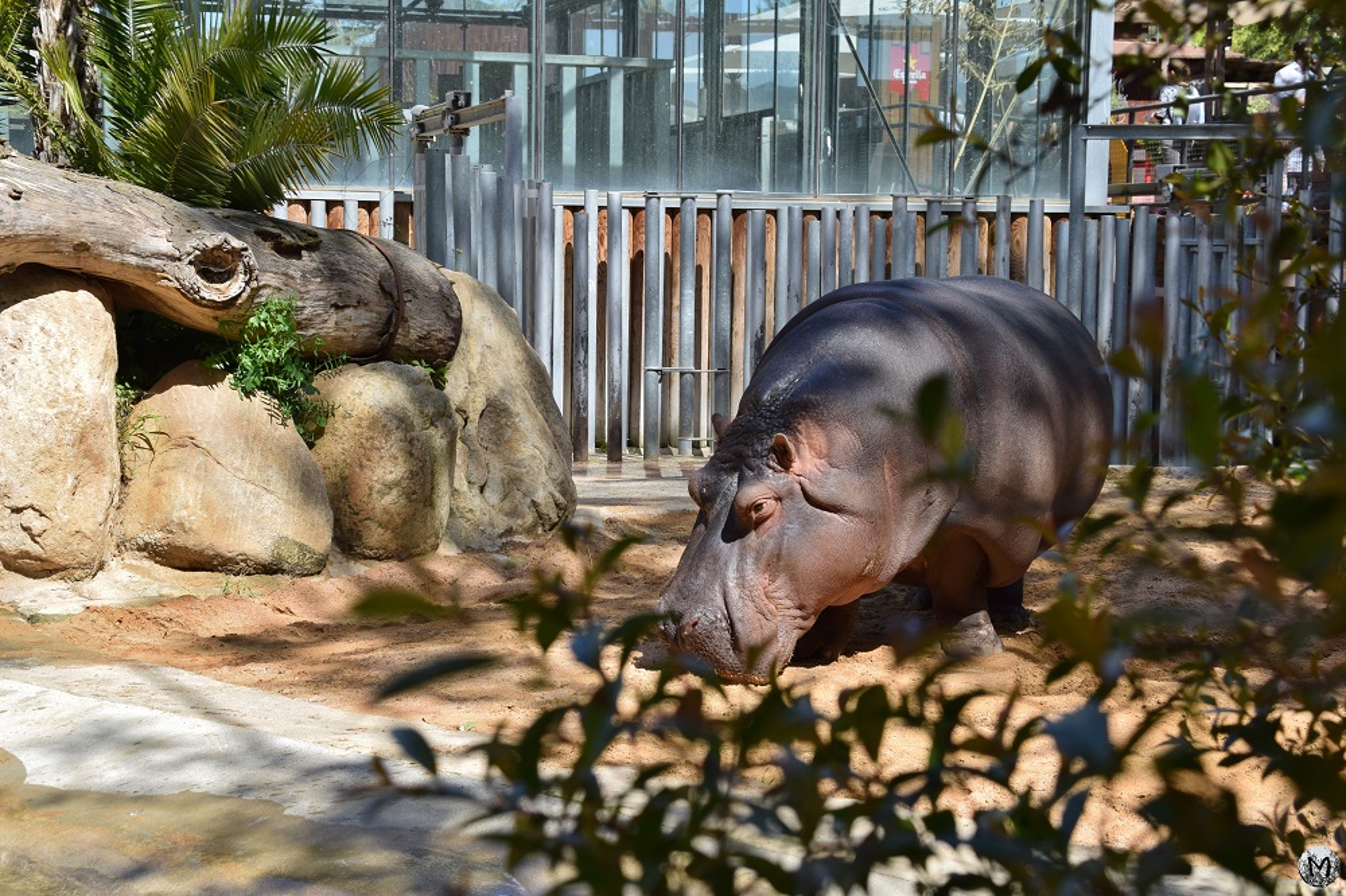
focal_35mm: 68
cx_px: 673
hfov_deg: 29.9
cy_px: 448
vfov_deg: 20.1
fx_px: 2523
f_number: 8
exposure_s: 1/250
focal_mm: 45
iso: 200
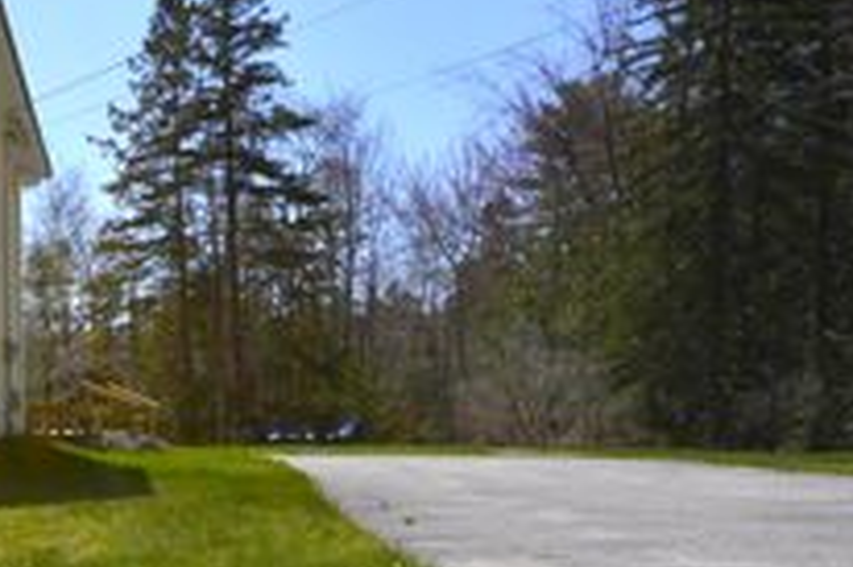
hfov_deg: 43.4
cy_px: 428
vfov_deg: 37.8
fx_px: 805
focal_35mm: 34
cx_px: -83
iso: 200
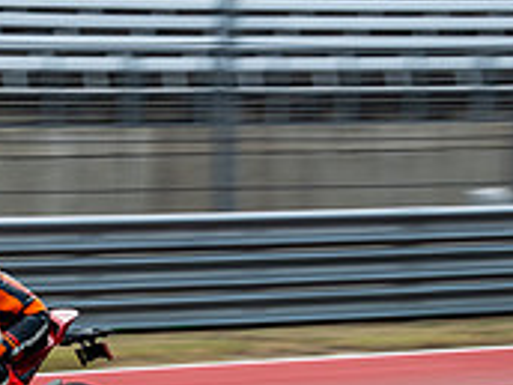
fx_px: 3987
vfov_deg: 5.5
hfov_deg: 7.3
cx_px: -134
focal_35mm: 269
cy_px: 375
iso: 160
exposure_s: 1/320
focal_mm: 55
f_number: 4
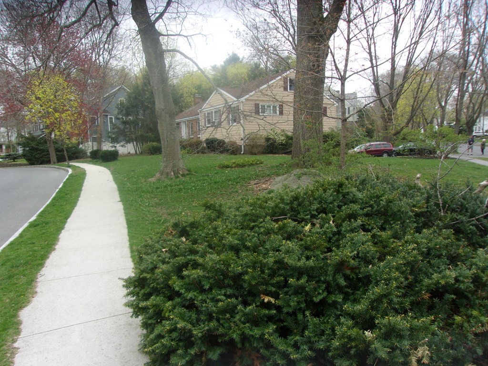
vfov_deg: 51.4
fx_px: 381
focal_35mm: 27
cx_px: 244
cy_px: 183
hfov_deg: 65.3
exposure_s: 1/180
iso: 80
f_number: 3
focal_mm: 4.9
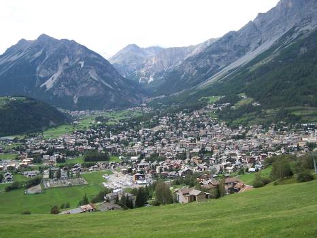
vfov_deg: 37.8
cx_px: 158
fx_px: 348
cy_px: 119
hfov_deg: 49.0
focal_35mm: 38
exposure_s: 1/350
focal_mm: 6.3
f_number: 2.8
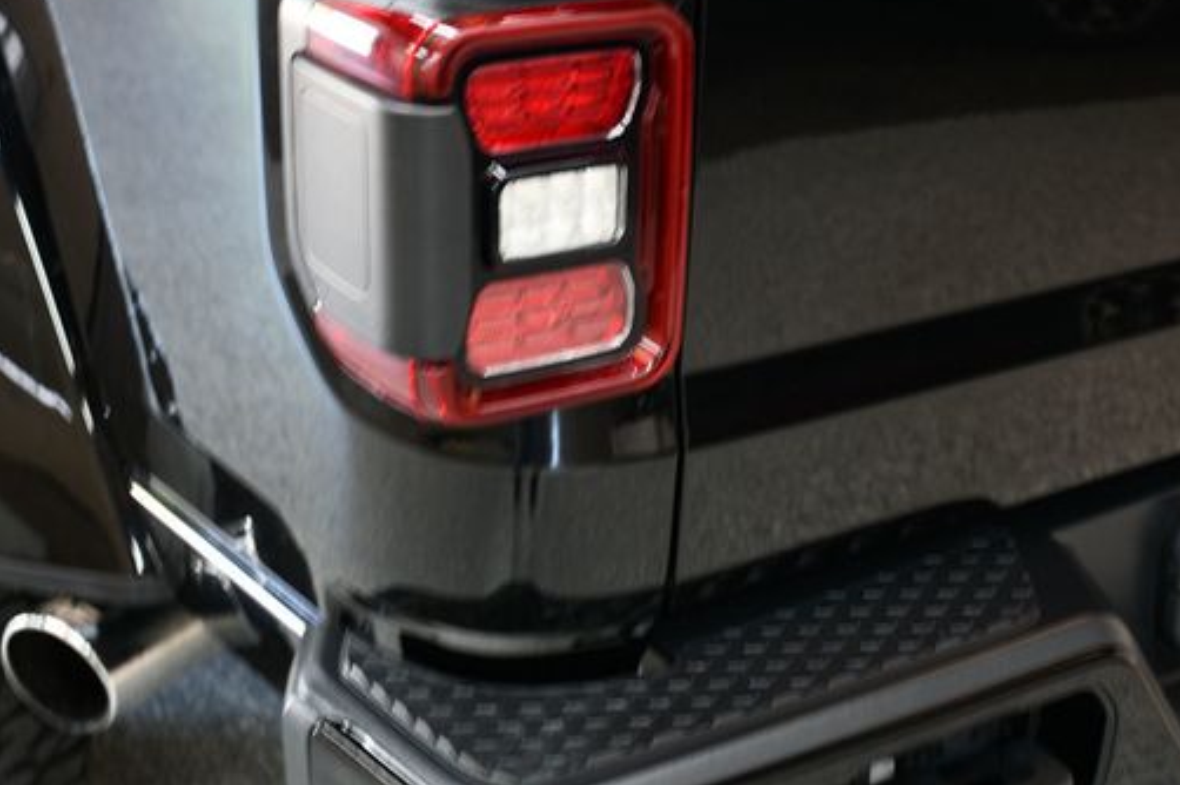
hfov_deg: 31.0
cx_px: 635
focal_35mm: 65
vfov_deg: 20.9
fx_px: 2129
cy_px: 315
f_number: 4.2
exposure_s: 1/4
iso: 160
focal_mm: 34
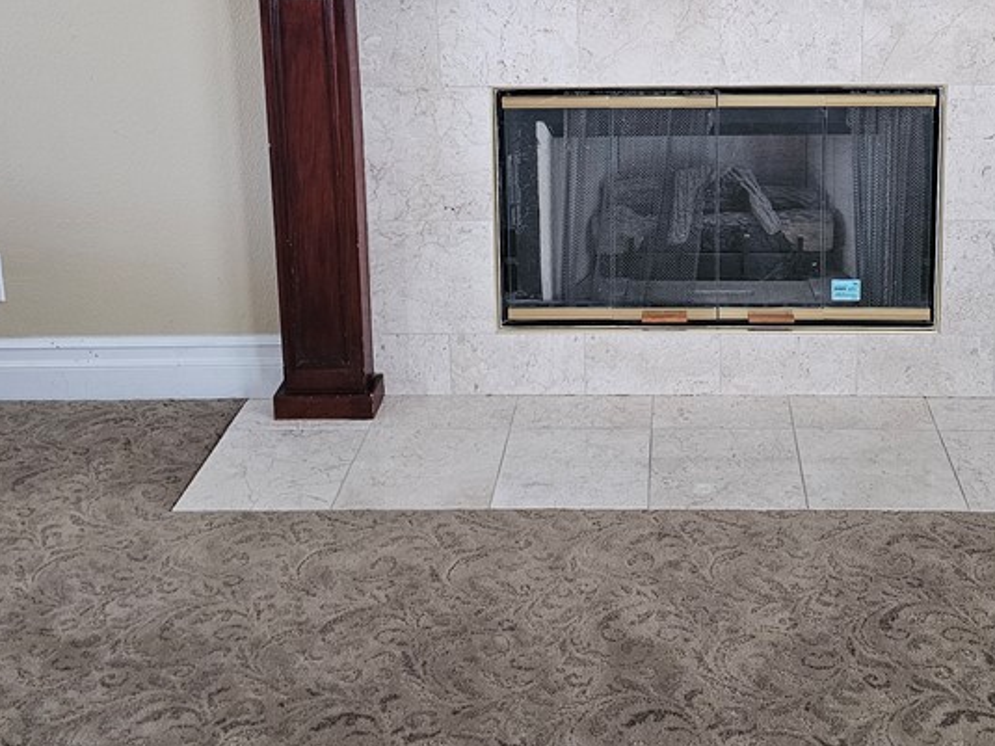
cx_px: 634
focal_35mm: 44
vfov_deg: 31.1
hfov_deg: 42.6
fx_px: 1264
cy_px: 54
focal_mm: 6.3
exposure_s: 1/60
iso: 640
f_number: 1.7
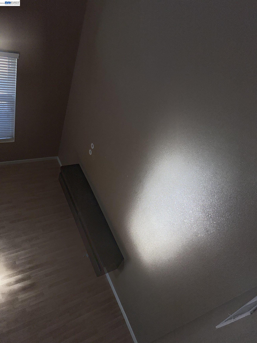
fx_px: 238
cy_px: 172
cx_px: 128
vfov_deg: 71.6
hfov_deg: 56.8
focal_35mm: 24
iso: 50
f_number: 1.78
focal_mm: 6.76
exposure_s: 1/1812
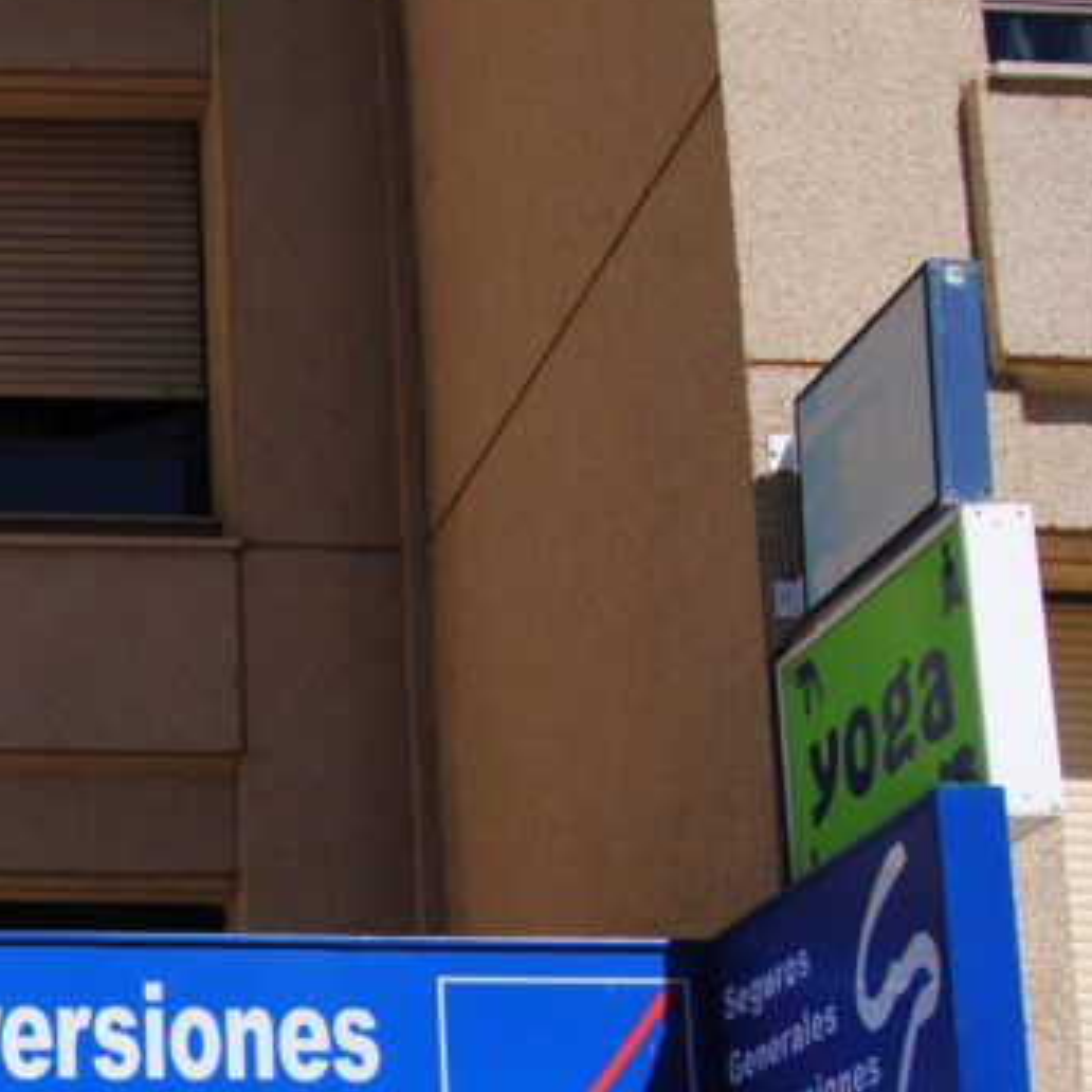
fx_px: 2712
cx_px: -463
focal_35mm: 76
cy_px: 1065
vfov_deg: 22.0
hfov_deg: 20.1
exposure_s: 1/320
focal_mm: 20
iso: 100
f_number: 9
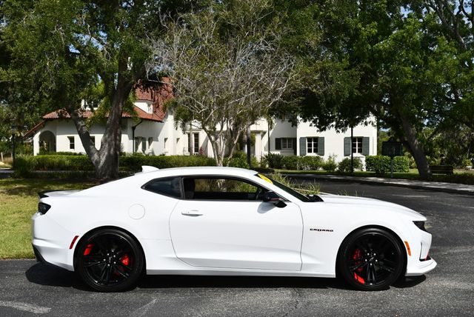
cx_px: 237
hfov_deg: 41.1
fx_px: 633
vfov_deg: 28.1
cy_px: 158
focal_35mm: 48
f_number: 9
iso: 100
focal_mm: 24
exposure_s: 1/320
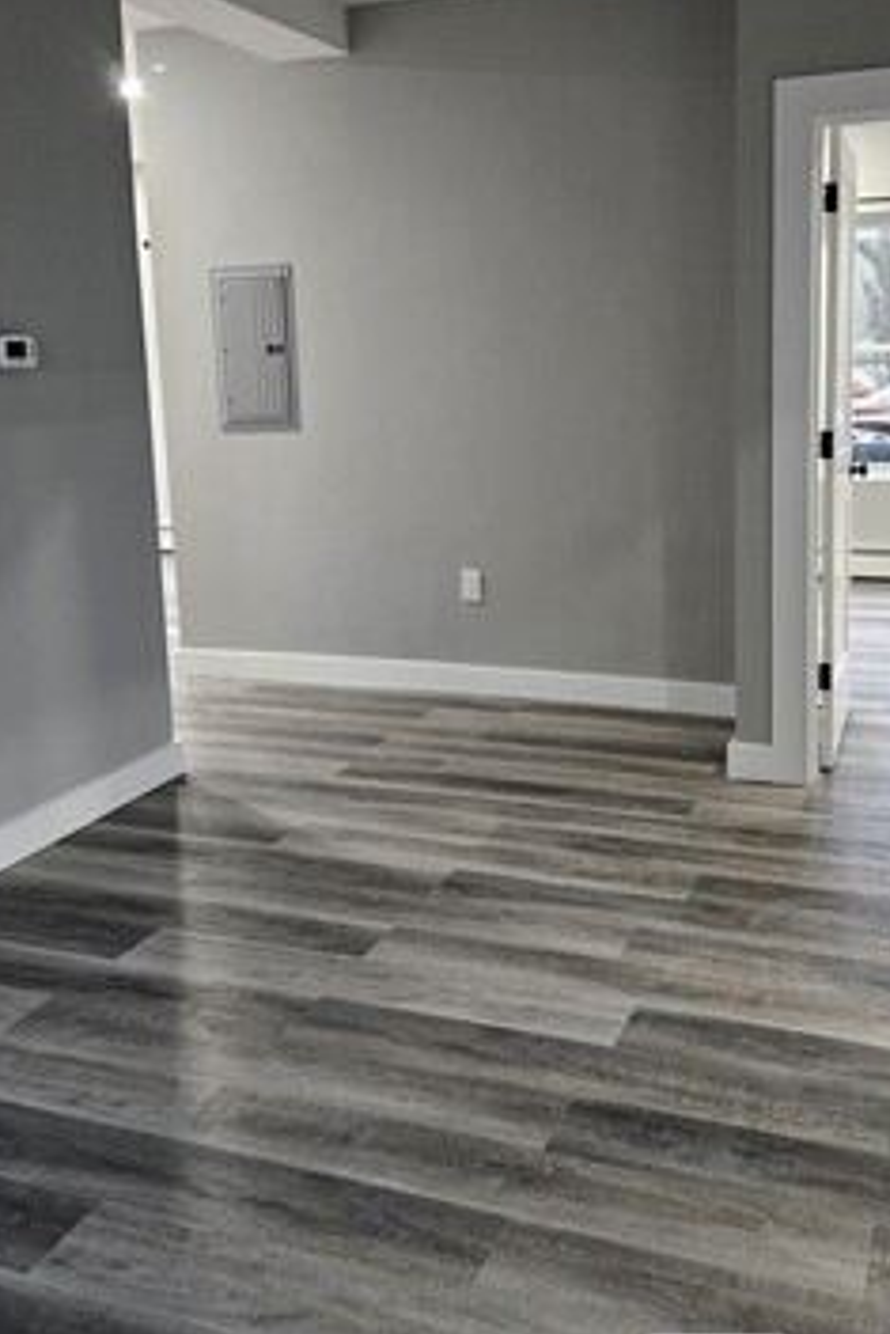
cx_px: 543
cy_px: 538
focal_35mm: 34
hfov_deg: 38.7
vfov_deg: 55.4
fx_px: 1259
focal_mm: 5.4
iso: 1000
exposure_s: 1/120
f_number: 1.8
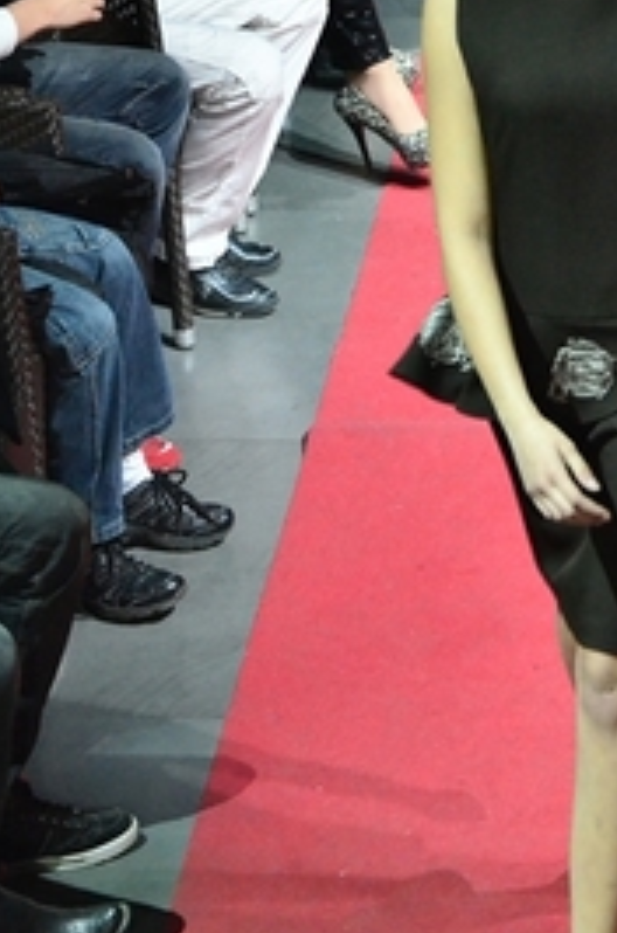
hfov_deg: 5.5
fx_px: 6434
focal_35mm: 249
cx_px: 526
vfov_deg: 8.3
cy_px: 361
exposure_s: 1/125
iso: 3200
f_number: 5.6
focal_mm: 85
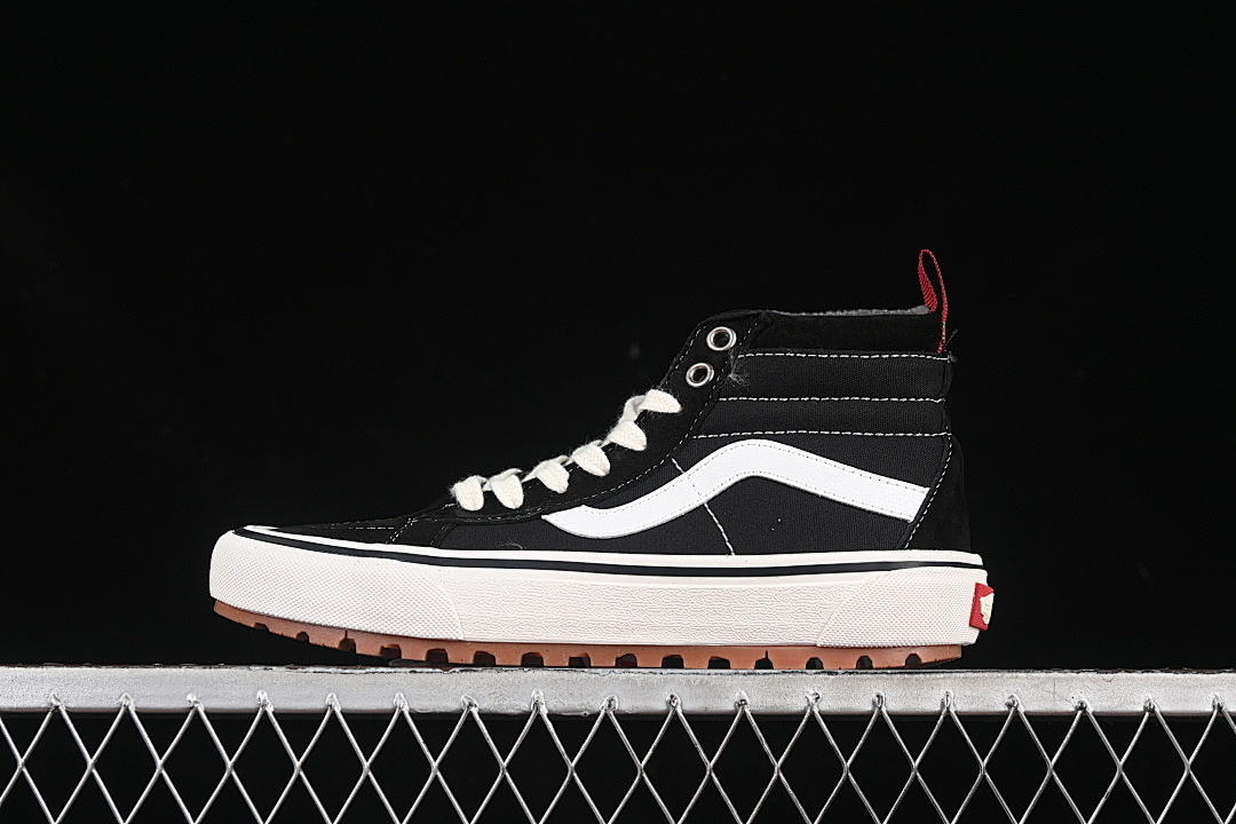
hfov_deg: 27.0
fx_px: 2575
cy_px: 412
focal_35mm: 75
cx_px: 618
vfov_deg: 18.2
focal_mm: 50
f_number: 6.3
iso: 160
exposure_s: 1/60
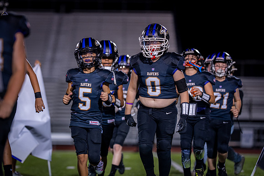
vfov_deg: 7.8
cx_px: 95
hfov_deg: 11.7
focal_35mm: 175
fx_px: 1283
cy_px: 65
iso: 1250
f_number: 1.8
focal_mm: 135
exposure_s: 1/1000
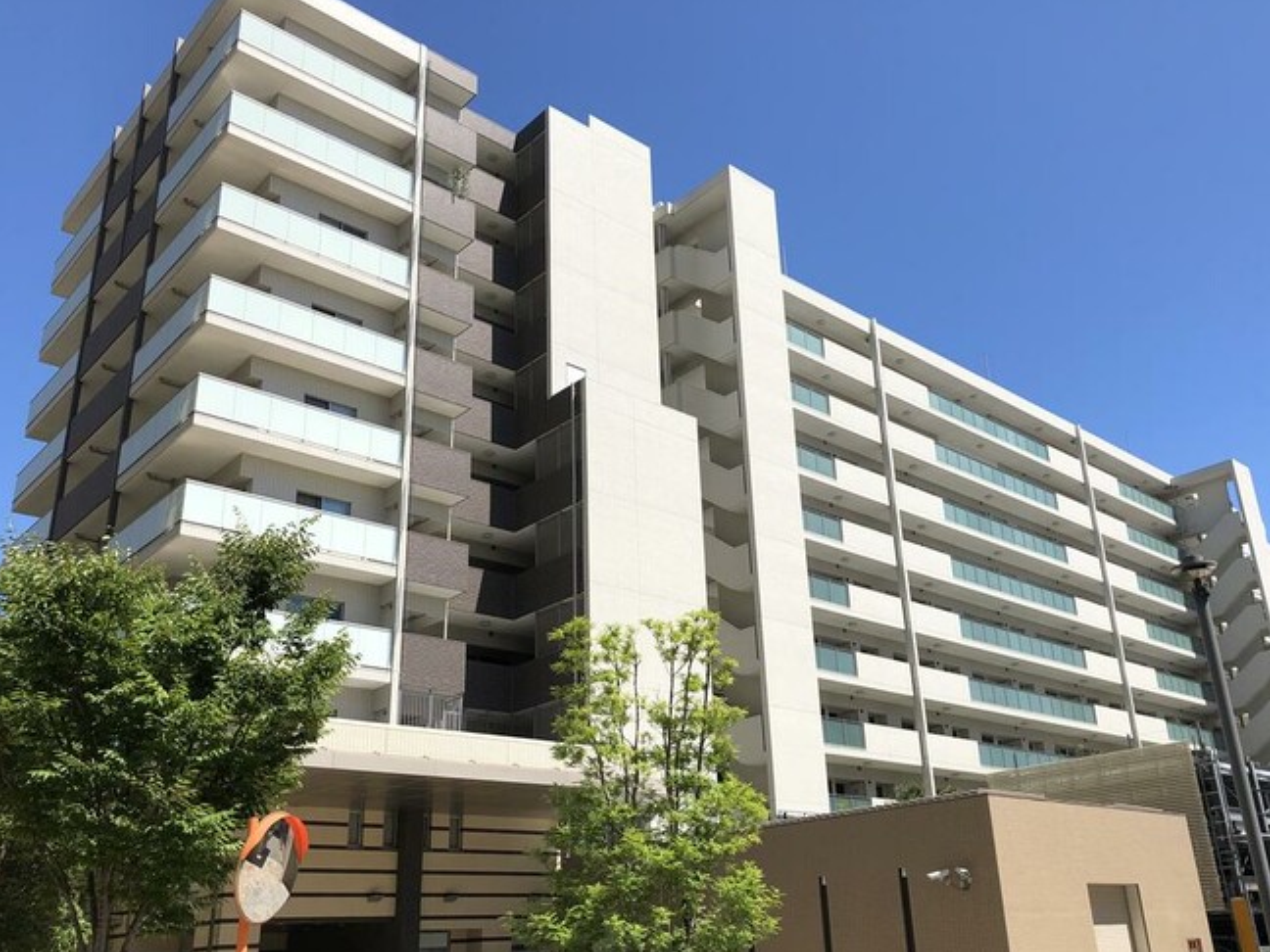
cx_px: 687
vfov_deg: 45.4
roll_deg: +3.7
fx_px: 1137
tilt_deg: +21.4
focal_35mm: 31
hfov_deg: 58.3
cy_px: 519
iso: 20
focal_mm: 3.99
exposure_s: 1/2208
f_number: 1.8
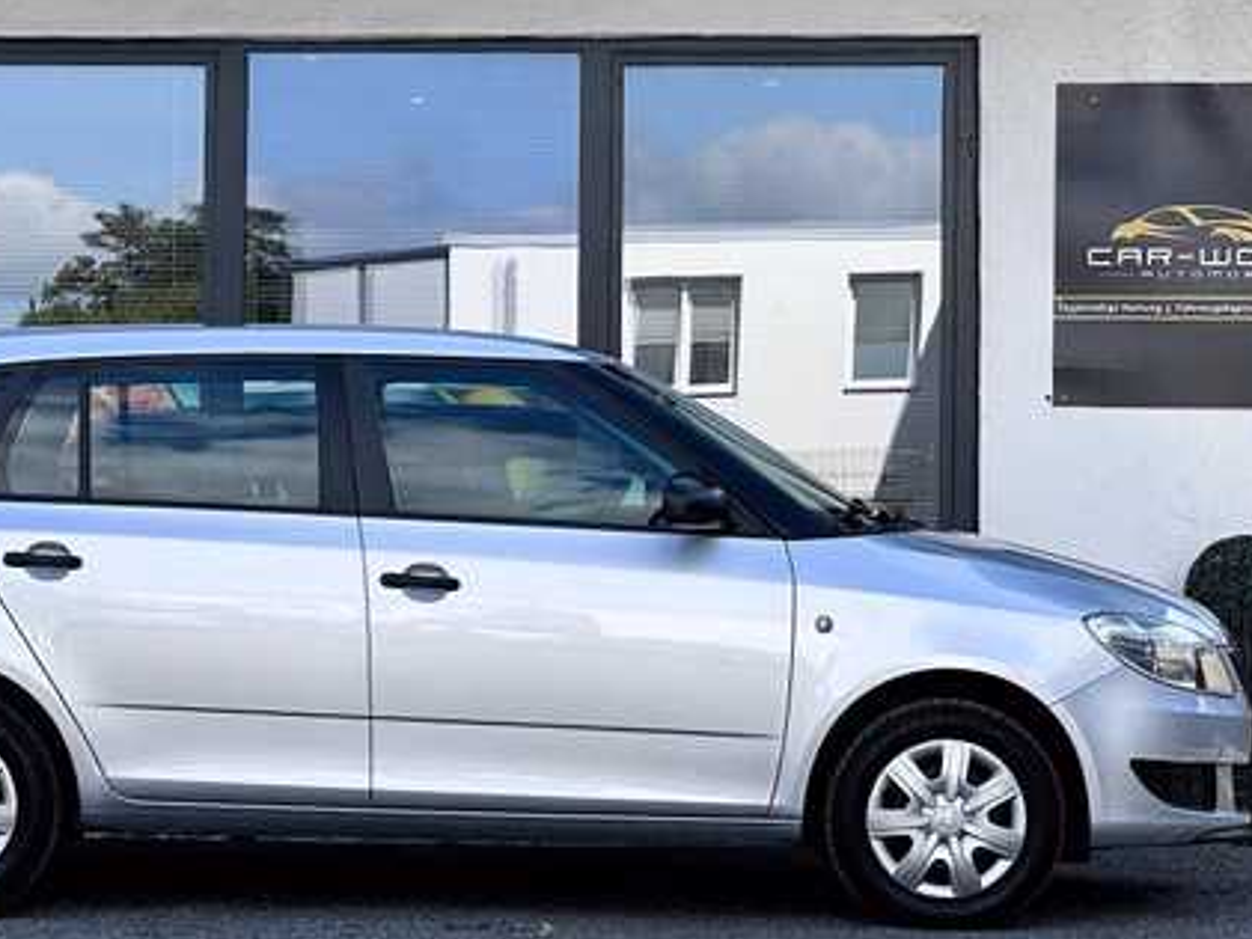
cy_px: 538
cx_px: 434
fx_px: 4233
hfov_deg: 16.8
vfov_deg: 12.7
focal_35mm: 117
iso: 32
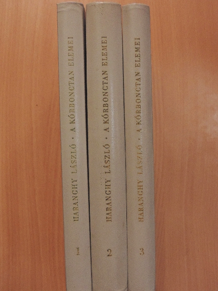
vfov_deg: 43.9
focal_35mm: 43
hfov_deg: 33.6
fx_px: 361
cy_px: 146
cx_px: 109
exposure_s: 1/100
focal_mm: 7.6
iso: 800
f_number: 3.4
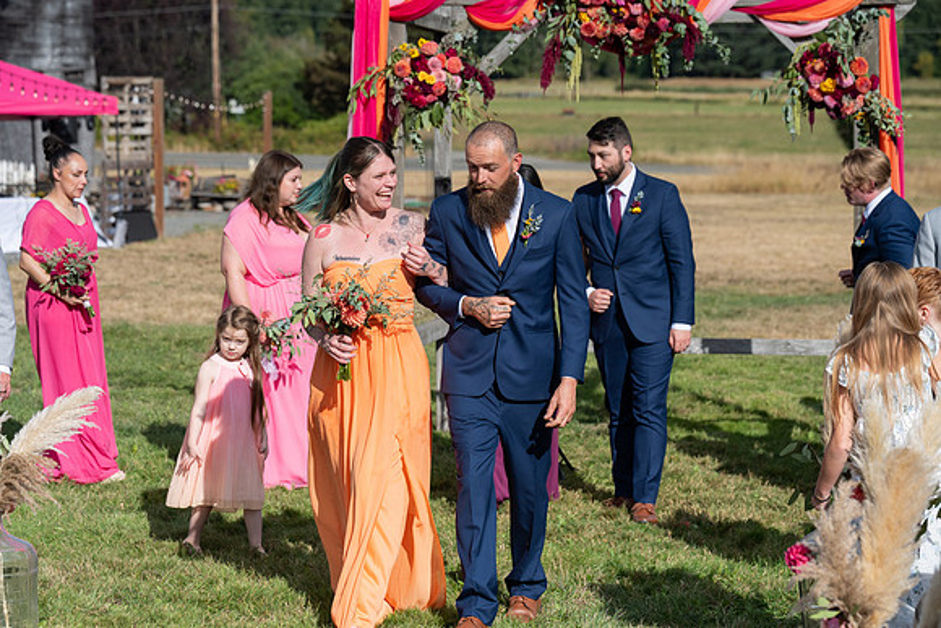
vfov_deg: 14.0
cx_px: 470
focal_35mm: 98
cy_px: 314
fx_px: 2562
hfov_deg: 20.8
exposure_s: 1/5000
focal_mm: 98
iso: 400
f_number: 5
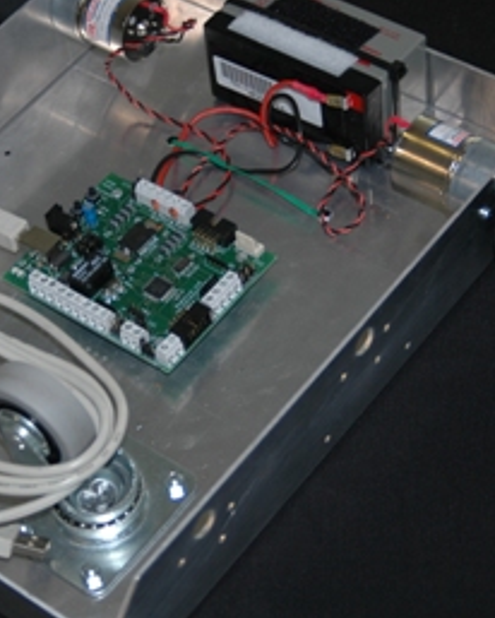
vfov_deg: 19.5
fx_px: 1793
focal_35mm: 98
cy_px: 269
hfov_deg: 15.7
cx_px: 159
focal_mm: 40
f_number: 4
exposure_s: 1/60
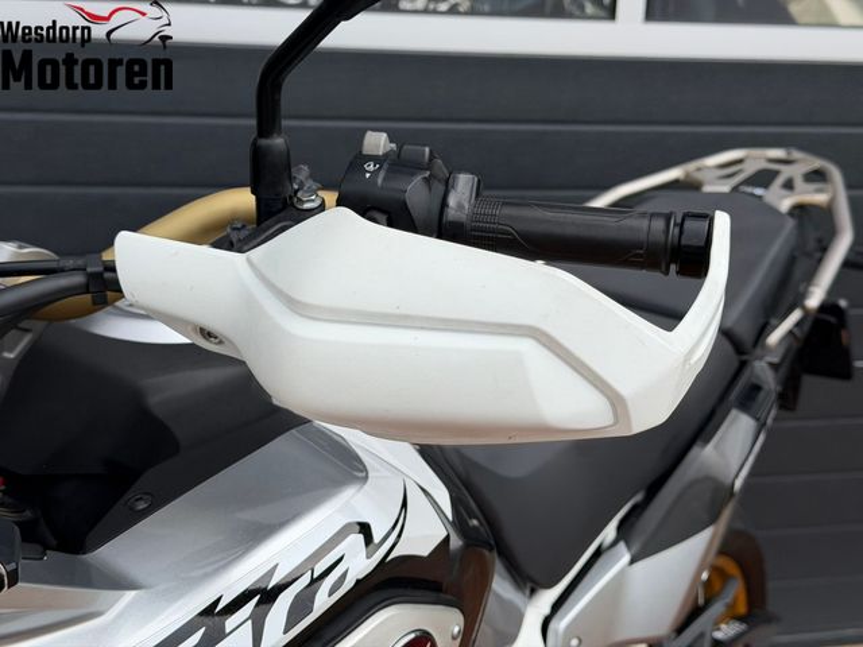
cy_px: 324
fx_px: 1197
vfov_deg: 30.3
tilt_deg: -16.7
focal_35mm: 48
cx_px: 432
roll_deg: -2.4
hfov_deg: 39.7
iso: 64
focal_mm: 6.76
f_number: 1.78
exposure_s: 1/2865
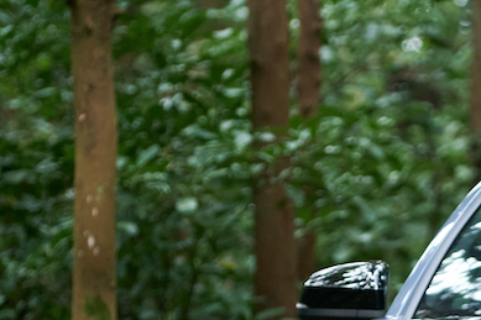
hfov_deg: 4.2
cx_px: 509
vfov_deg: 2.8
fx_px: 6597
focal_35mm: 494
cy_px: 338
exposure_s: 1/800
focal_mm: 100
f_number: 1.8
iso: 1600
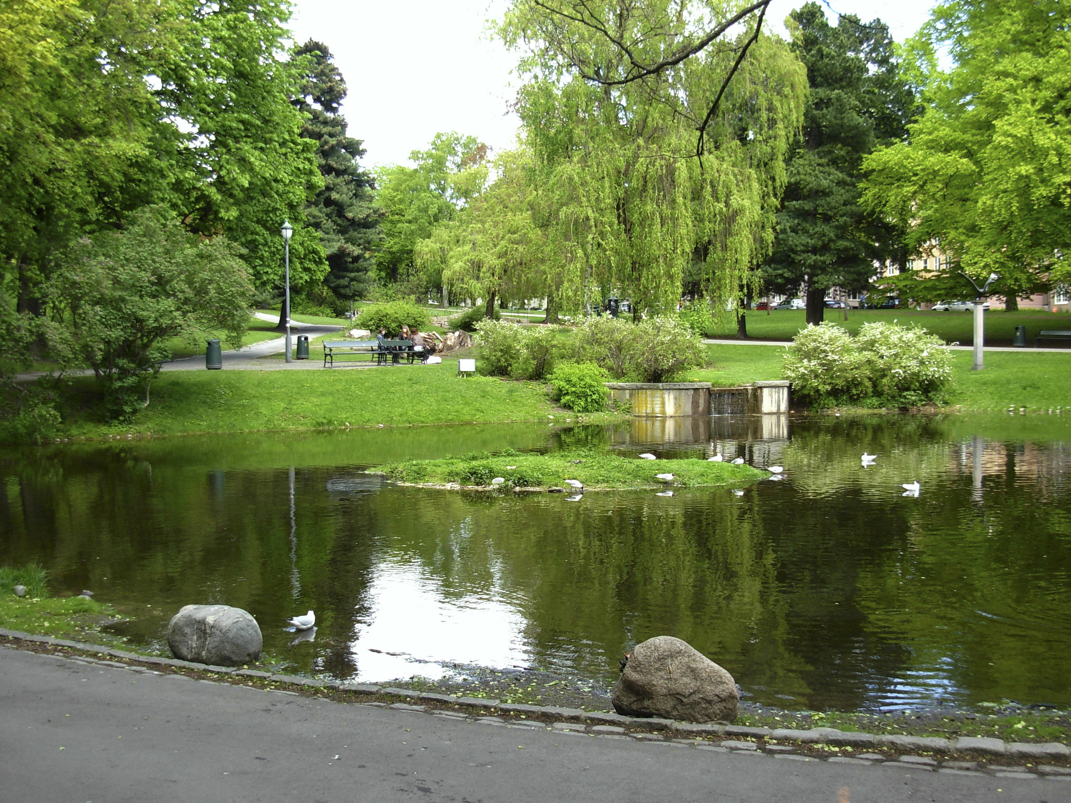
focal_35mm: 38
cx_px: 536
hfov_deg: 49.0
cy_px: 402
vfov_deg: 37.7
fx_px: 1176
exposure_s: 1/200
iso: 79
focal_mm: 6.3
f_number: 2.9
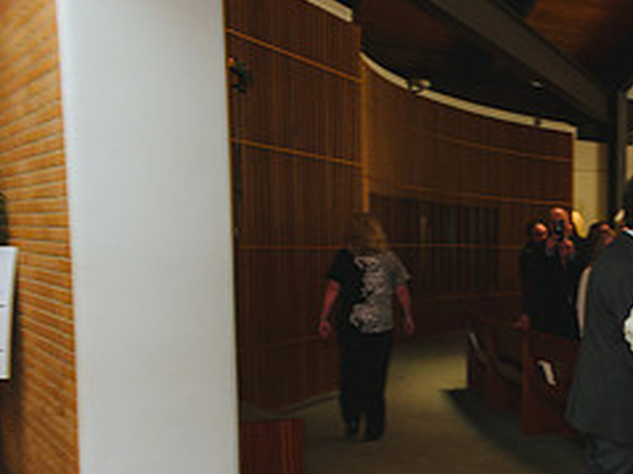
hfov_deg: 30.3
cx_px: 718
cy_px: 357
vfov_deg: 25.8
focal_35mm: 56
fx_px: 1024
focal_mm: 24
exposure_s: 1/125
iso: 2500
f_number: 2.8
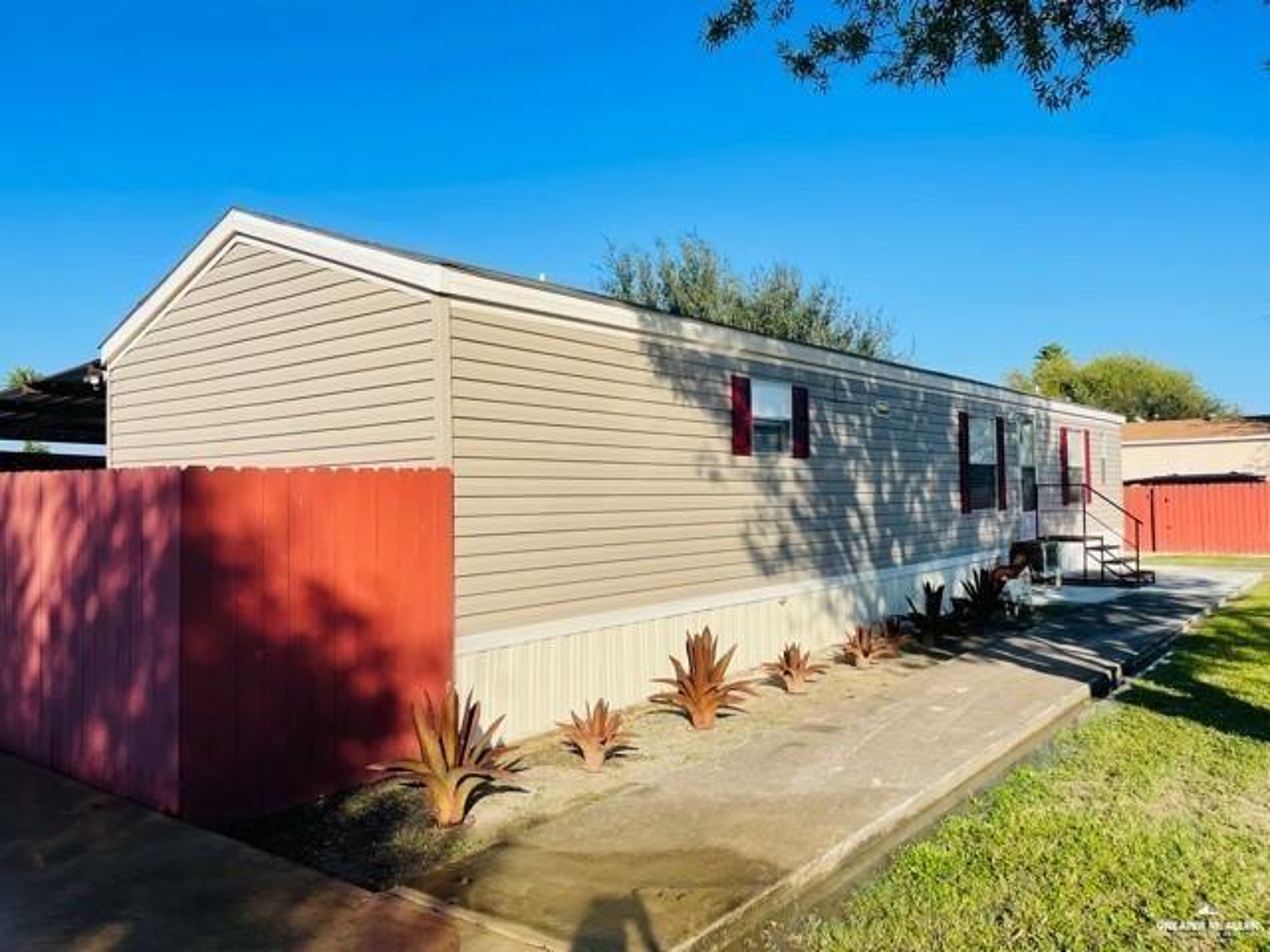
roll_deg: +1.3
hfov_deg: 67.3
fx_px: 954
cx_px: 635
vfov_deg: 53.1
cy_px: 476
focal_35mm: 26
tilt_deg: +1.1
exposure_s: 1/4049
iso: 32
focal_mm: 5.1
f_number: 1.6
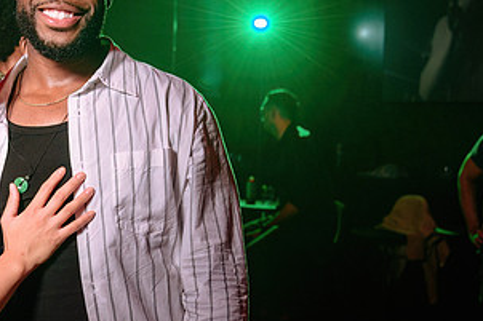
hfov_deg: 27.4
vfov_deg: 18.6
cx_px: 130
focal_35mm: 73
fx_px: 979
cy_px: 168
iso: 800
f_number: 4
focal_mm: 38
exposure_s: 1/50
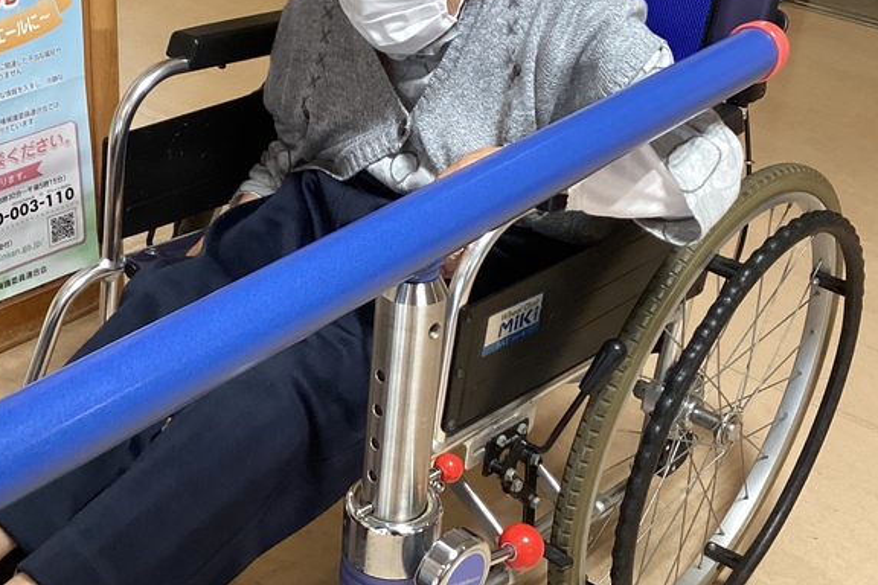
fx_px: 1366
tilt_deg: -28.4
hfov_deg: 35.5
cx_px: 361
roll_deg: -4.6
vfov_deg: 24.2
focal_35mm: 56
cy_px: 268
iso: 250
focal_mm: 3.3
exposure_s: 1/60
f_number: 2.4
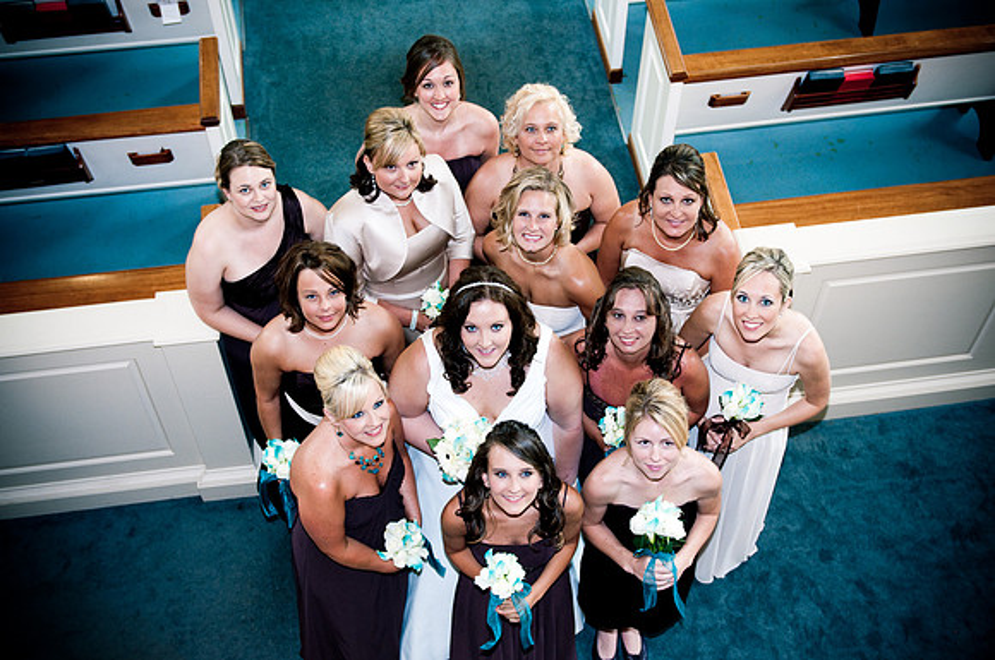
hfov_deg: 42.4
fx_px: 1283
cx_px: 498
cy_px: 330
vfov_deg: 28.9
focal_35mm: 46
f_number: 2.8
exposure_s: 1/60
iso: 200
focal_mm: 31
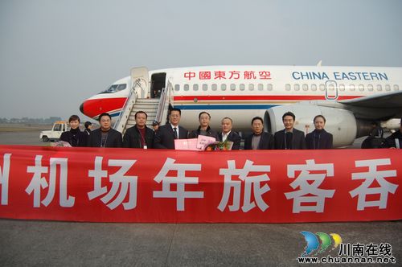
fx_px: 301
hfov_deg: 67.4
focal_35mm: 27
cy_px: 134
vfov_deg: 47.8
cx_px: 201
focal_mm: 18
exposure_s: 1/1600
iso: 200
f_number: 3.5
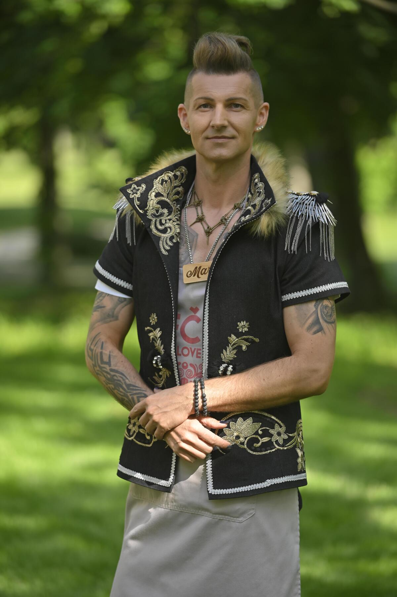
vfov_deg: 13.3
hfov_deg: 8.8
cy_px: 298
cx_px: 198
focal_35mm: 155
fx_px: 2568
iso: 200
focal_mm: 155
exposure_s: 1/800
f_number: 4
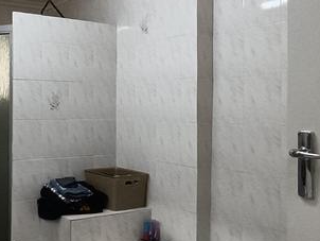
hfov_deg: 39.7
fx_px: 416
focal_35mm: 45
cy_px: 106
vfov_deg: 32.2
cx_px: 48
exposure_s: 1/50
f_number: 2.2
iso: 516
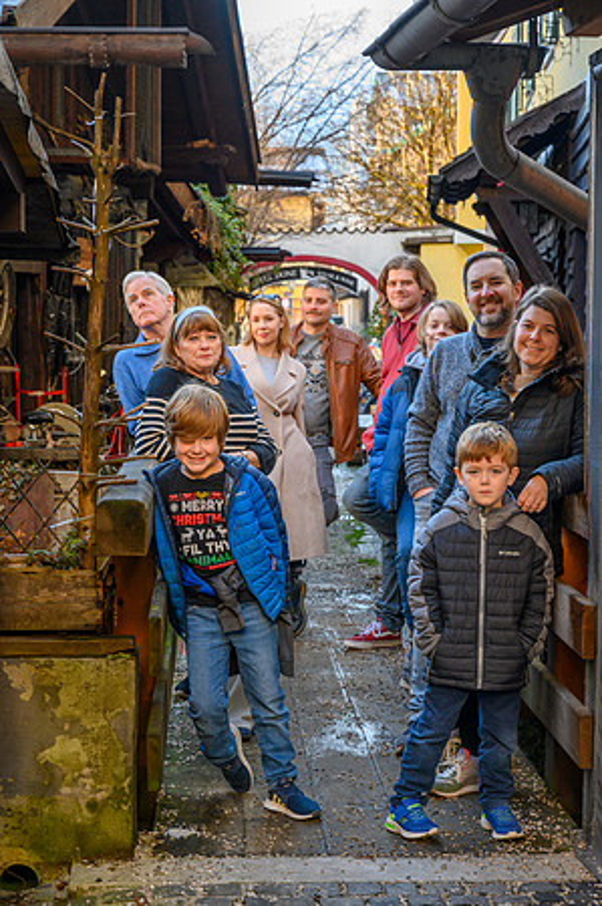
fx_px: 1760
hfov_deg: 19.4
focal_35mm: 70
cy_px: 453
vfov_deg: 28.9
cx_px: 301
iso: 560
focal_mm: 70
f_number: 8
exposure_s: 1/80
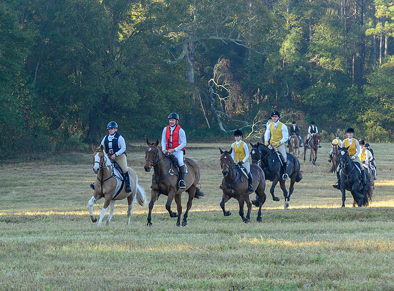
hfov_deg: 7.6
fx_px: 2968
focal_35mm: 262
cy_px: 180
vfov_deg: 5.6
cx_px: 142
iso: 640
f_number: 8
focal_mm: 110
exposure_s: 1/250
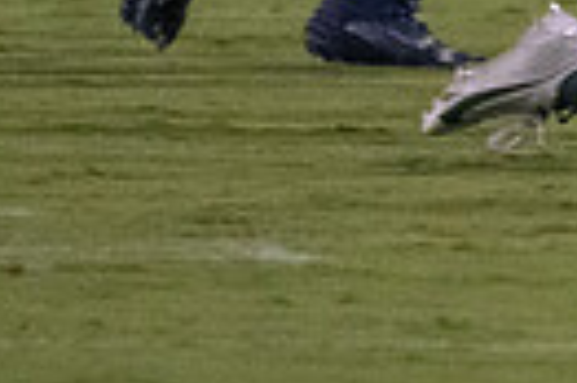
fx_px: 39283
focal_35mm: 2454
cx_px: 1650
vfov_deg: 0.6
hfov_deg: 0.8
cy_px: -529
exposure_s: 1/1000
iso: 10000
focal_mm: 400
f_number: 5.6
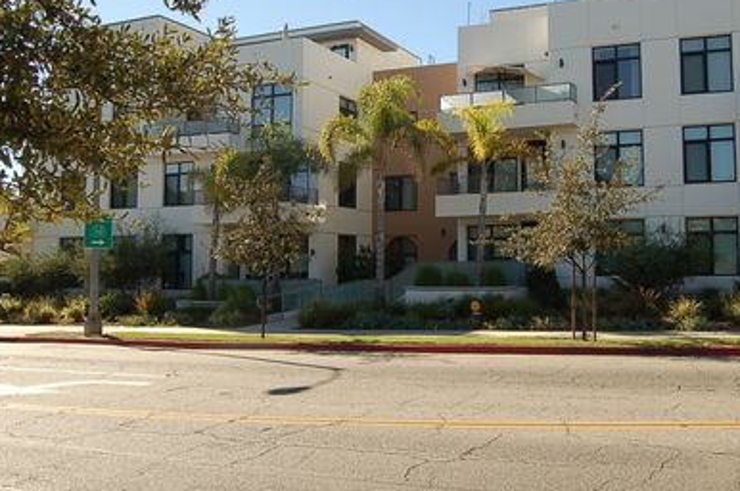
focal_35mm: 35
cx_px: 474
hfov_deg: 53.8
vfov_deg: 37.6
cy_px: 198
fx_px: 718
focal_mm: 18
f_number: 8
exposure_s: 1/250
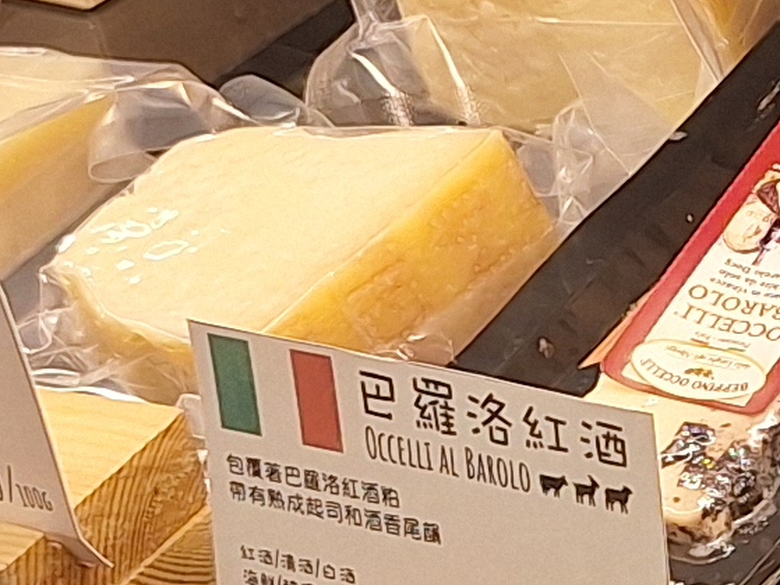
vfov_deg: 8.8
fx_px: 3785
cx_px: 1263
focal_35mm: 168
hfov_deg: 11.2
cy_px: 401
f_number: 1.8
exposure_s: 1/142
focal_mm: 5.54
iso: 40
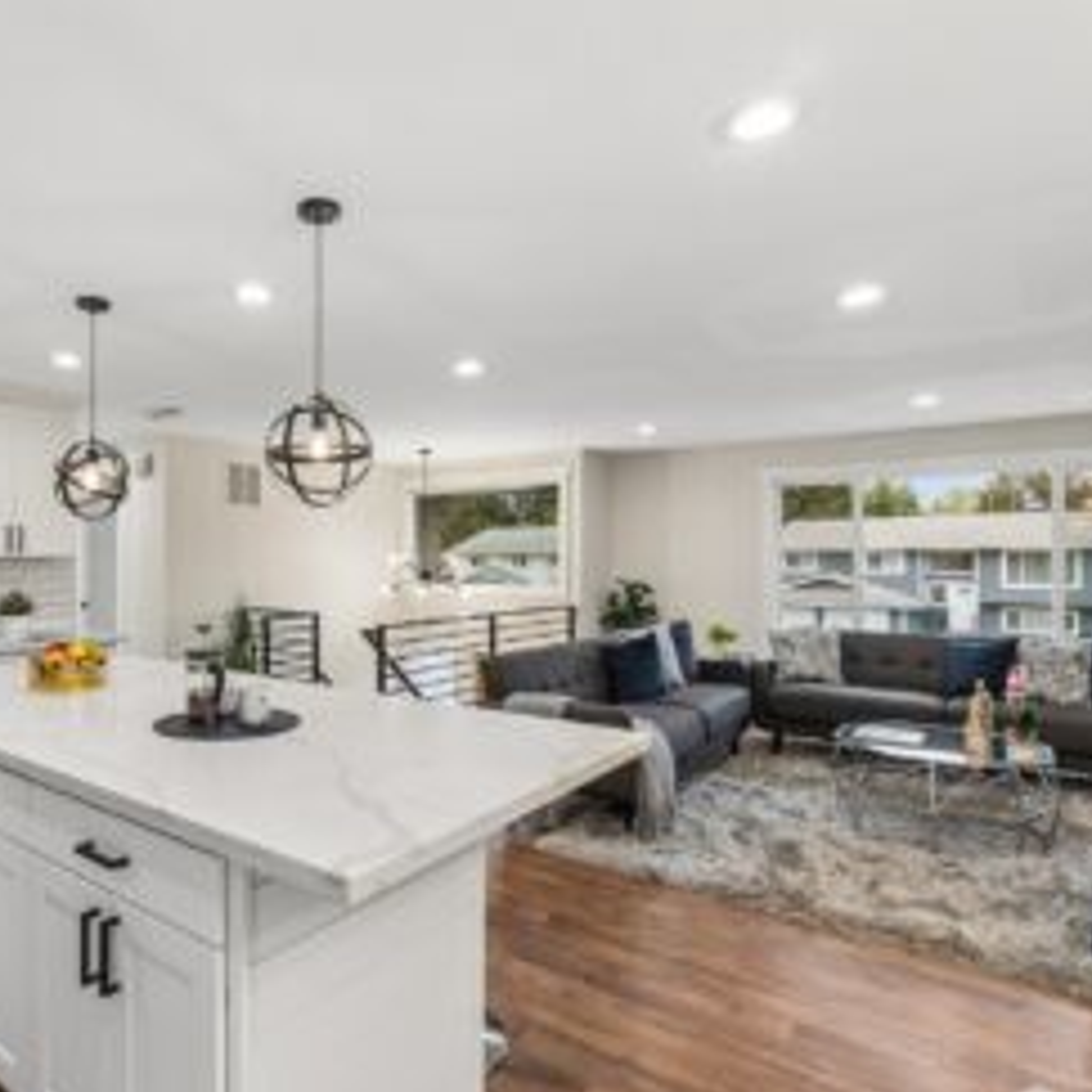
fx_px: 749
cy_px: 555
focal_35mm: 21
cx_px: 368
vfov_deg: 72.1
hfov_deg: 70.2
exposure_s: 1/10
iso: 250
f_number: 9
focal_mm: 10
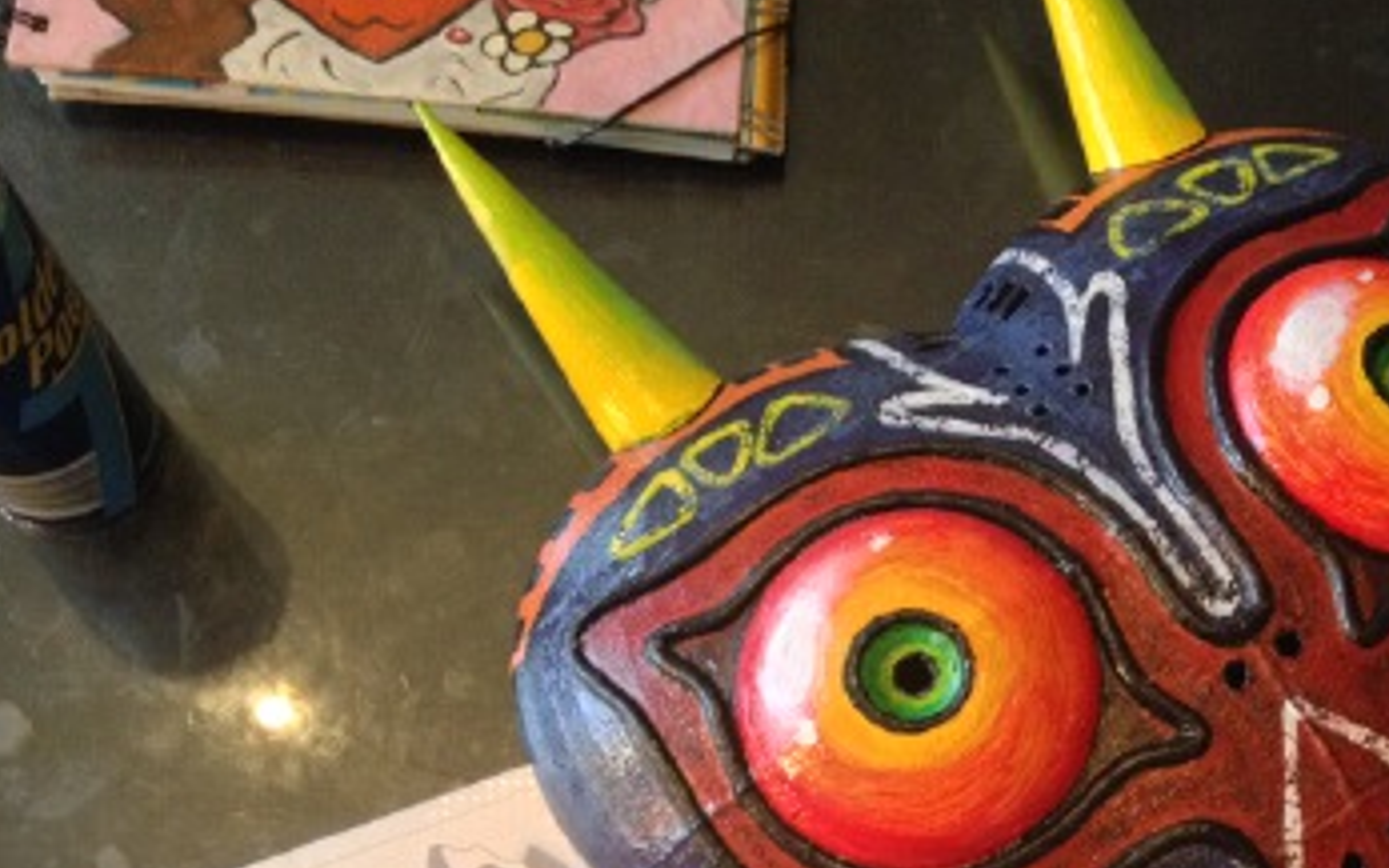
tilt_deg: -74.1
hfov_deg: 34.9
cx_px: 1055
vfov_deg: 22.3
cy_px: 768
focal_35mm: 57
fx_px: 2158
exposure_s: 1/15
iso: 400
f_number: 2.4
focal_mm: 4.28
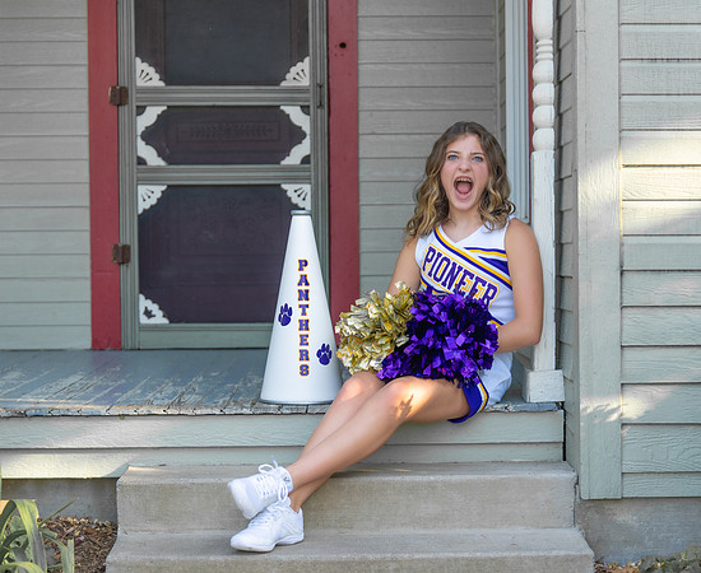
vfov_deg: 18.2
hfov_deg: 22.1
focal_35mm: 85
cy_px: 289
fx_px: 1789
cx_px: 412
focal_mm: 70
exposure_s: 1/320
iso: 125
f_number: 2.8
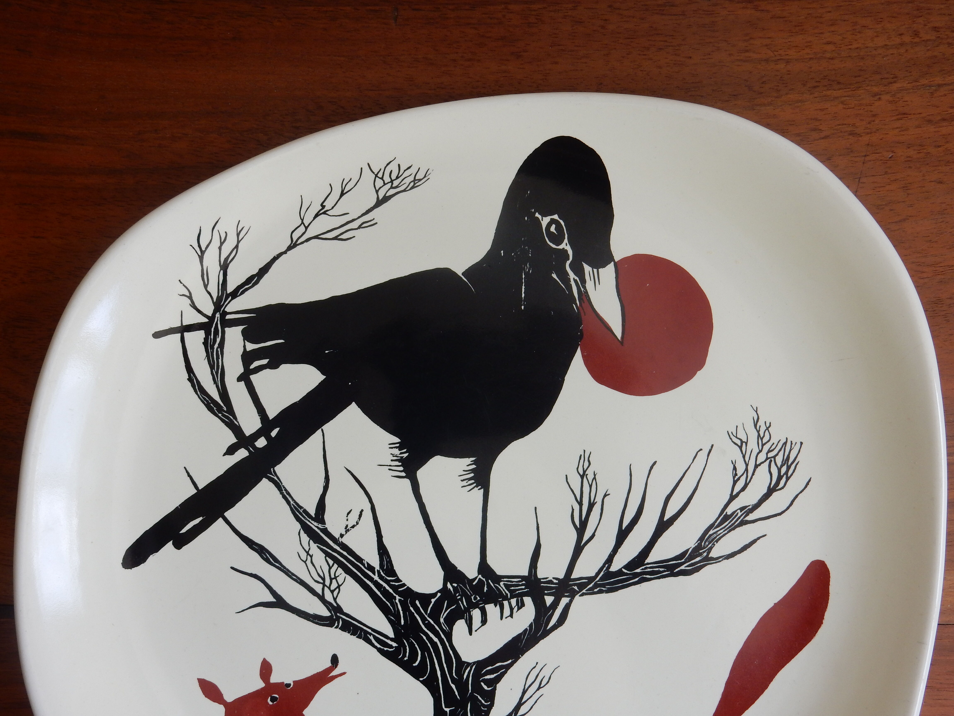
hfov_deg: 43.9
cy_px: 358
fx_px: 1185
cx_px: 477
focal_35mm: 43
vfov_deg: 33.6
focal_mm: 7.6
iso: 125
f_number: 4.2
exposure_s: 1/80
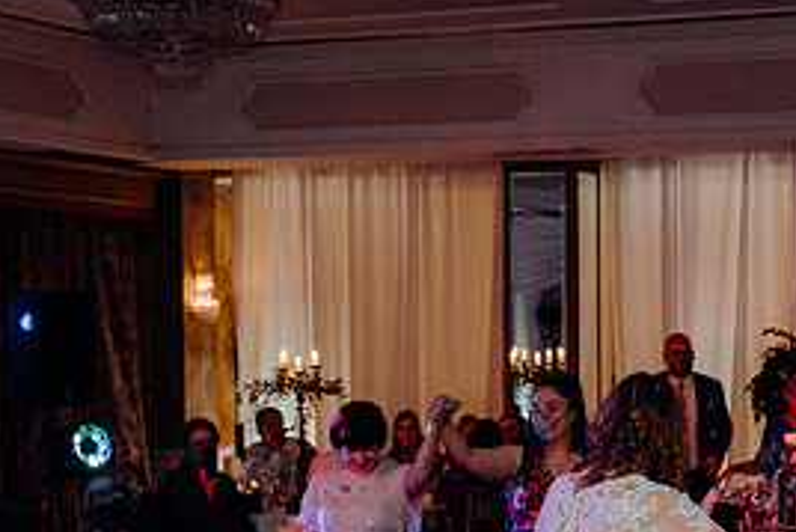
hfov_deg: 21.6
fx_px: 2013
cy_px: 498
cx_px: 784
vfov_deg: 14.9
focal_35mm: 91
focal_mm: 42
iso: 2500
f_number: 3.5
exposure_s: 1/200
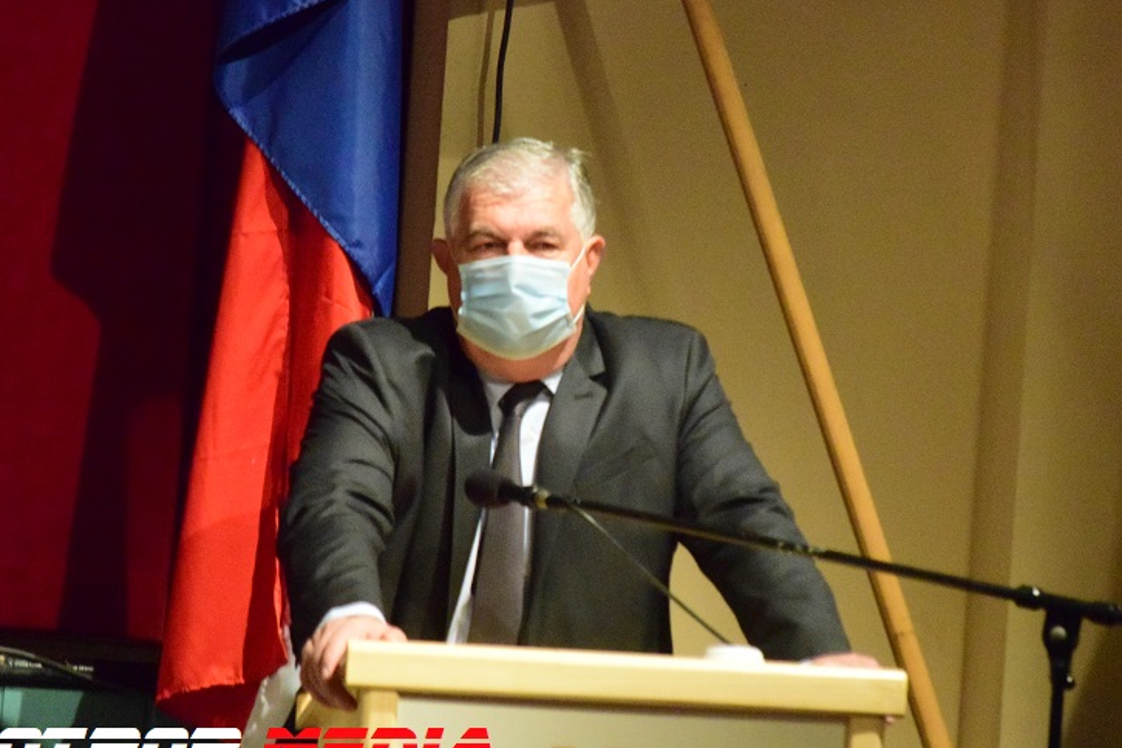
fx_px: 8494
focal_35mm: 273
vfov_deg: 5.0
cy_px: 376
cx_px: 607
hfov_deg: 7.6
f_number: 5.3
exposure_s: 1/80
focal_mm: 165
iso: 12800
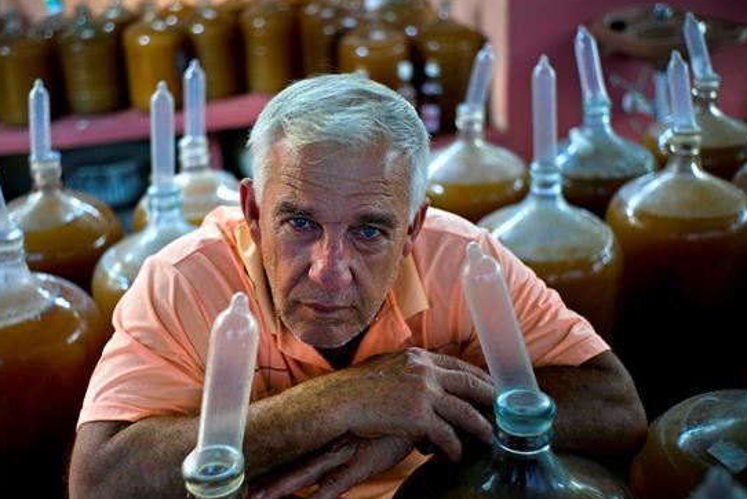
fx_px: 872
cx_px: 323
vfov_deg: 31.9
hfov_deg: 46.3
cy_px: 256
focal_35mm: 42
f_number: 2
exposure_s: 1/250
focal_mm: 35
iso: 1600
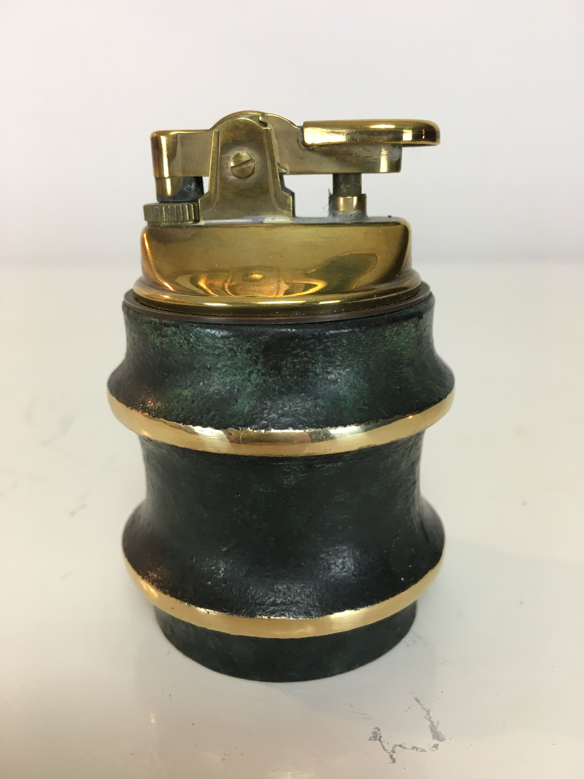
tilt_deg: -18.5
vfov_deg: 61.7
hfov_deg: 48.2
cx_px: 292
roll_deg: +1.1
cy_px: 390
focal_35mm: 29
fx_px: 652
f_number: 2.2
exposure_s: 1/33
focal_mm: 4.15
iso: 40
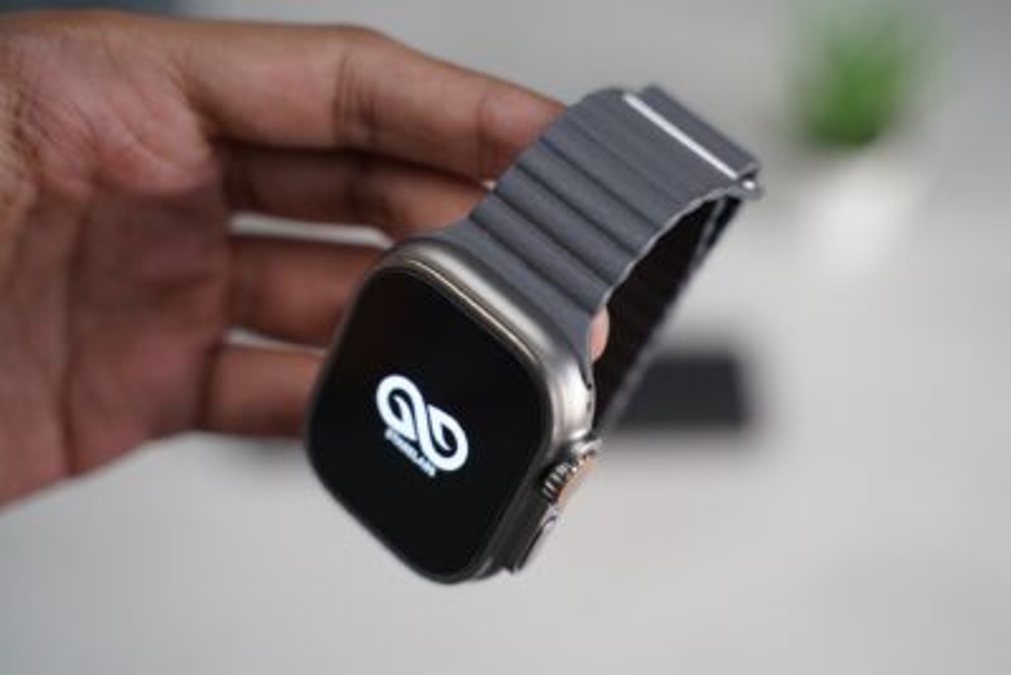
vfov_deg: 26.0
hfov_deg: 38.2
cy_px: 338
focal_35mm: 52
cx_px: 506
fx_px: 1461
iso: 1250
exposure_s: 1/90
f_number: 3.5
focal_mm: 52
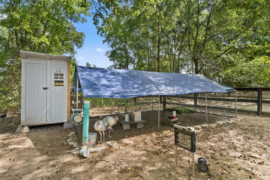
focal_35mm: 18
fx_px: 135
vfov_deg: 67.3
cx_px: 135
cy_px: 90
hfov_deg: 90.0
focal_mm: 18
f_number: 10
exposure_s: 1/20
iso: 400
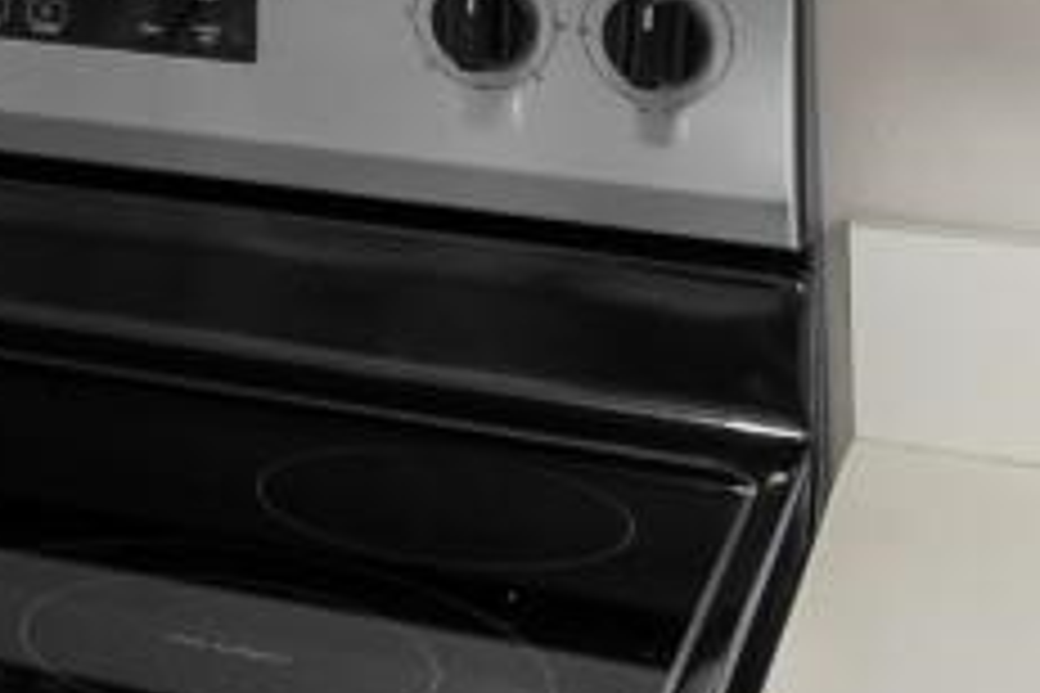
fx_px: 3033
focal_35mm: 105
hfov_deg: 16.5
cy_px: -698
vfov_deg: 11.7
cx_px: -779
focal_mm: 10
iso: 100
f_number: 4.5
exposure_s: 1/3
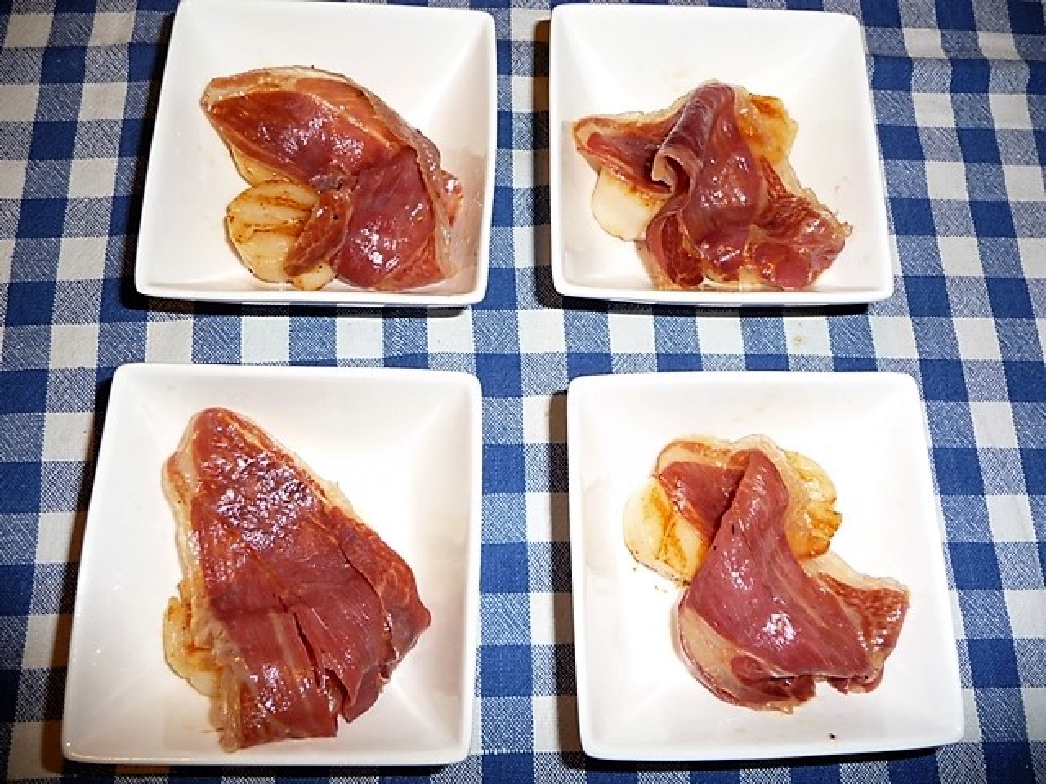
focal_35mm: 28
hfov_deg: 63.4
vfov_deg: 49.7
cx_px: 523
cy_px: 392
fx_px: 846
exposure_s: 1/30
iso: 100
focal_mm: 4.7
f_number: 3.3
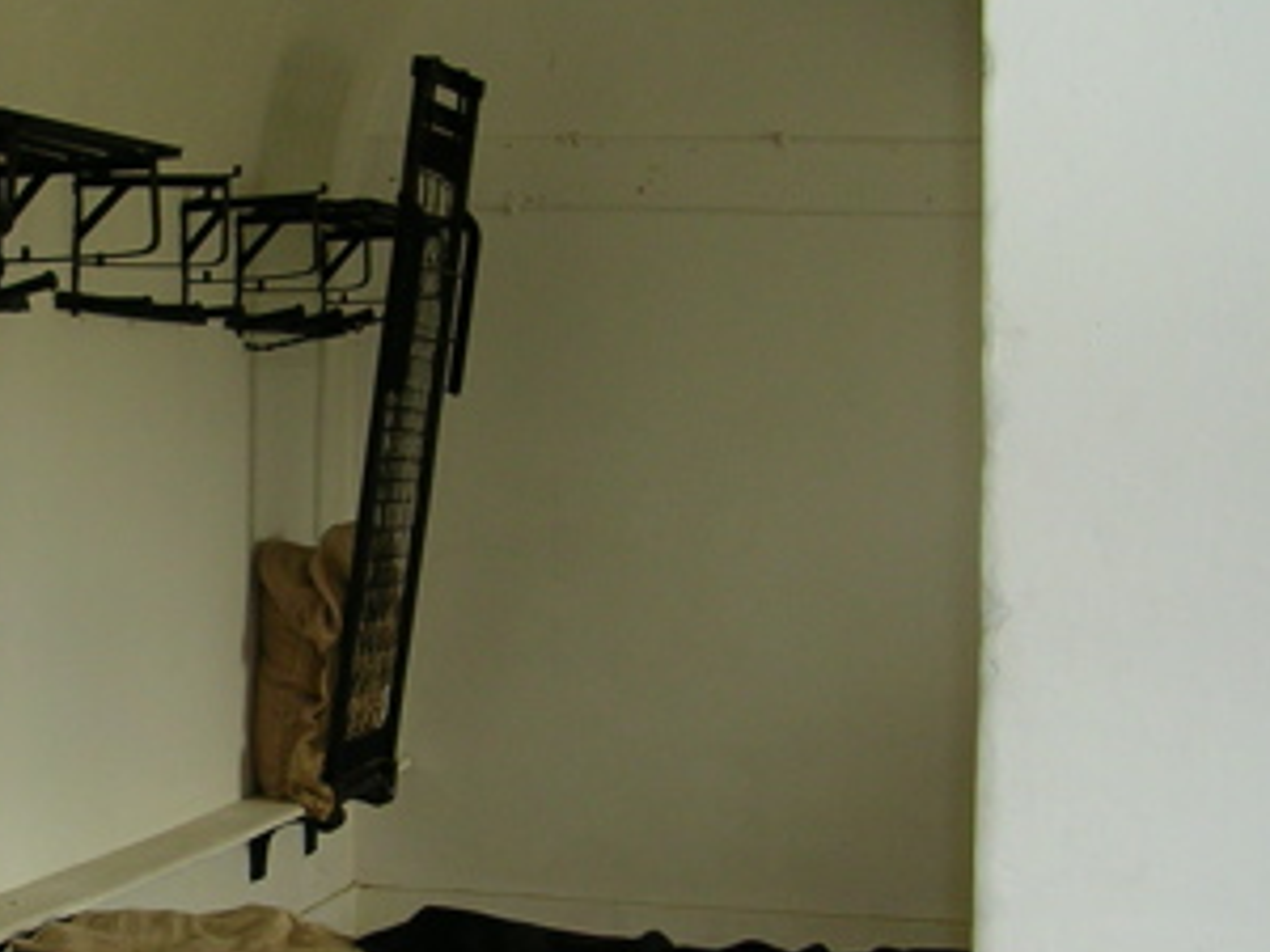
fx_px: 2972
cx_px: 140
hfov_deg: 23.5
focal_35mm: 81
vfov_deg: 18.2
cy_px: 588
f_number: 2.8
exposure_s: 1/30
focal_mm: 5.8
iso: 50
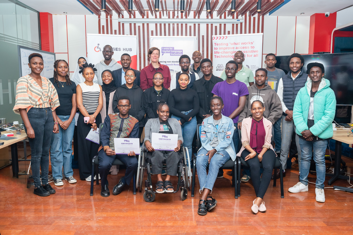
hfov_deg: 61.9
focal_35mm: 30
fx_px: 294
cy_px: 118
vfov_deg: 43.6
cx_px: 176
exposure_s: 1/200
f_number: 4
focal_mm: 20
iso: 1000
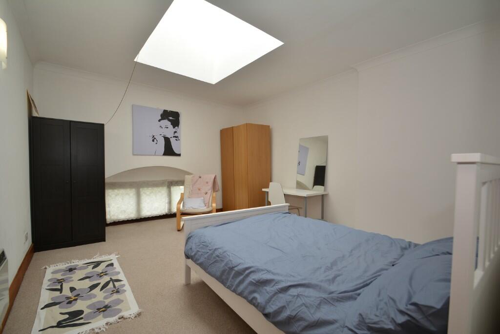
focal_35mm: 15
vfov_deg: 77.4
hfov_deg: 100.4
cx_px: 250
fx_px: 208
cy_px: 167
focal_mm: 10
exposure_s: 1/13
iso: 100
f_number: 7.1
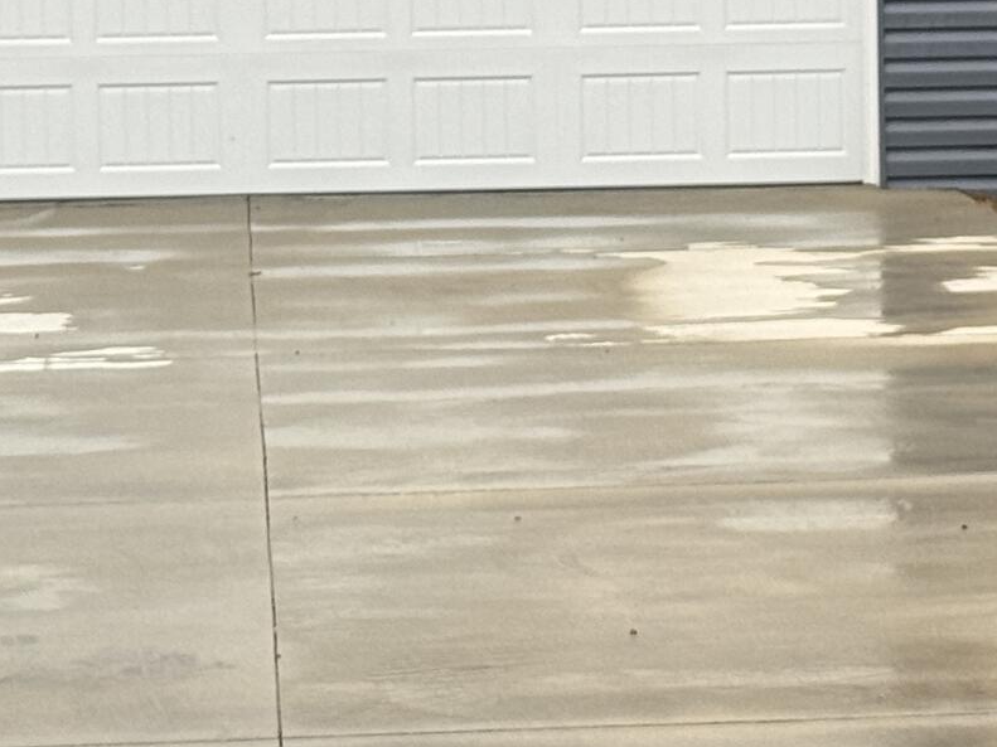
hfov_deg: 10.9
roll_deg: +1.1
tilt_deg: -3.0
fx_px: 5241
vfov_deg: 8.1
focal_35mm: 182
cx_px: 579
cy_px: 120
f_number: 1.78
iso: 50
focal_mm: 6.86
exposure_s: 1/151
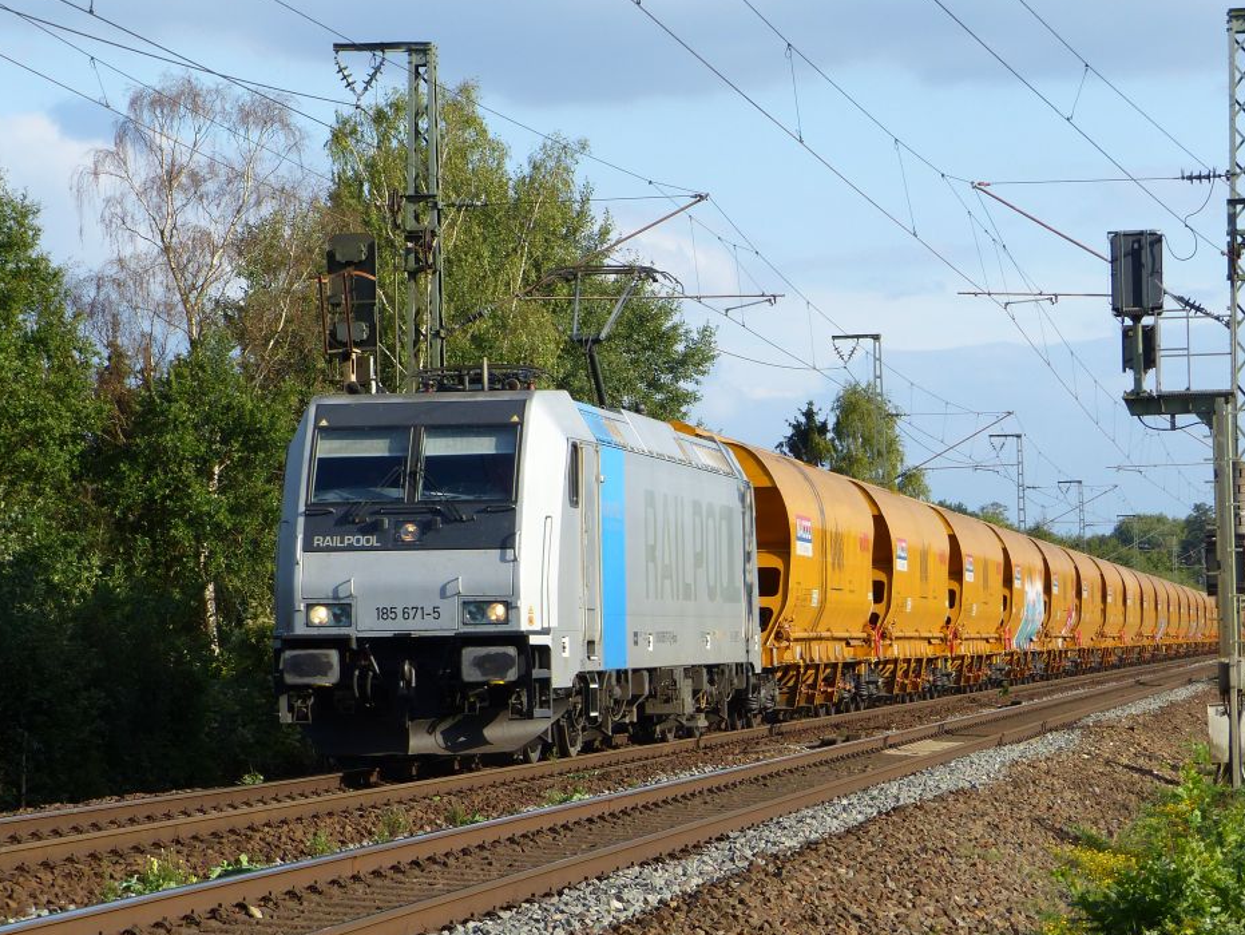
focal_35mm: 134
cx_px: 643
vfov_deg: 11.1
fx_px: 4821
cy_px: 563
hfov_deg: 14.7
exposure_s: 1/640
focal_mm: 18.7
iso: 100
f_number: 4
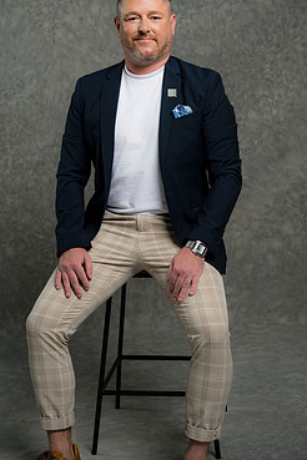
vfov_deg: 30.1
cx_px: 142
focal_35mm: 67
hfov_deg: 20.3
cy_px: 214
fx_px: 857
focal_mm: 55
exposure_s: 1/160
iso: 125
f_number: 4
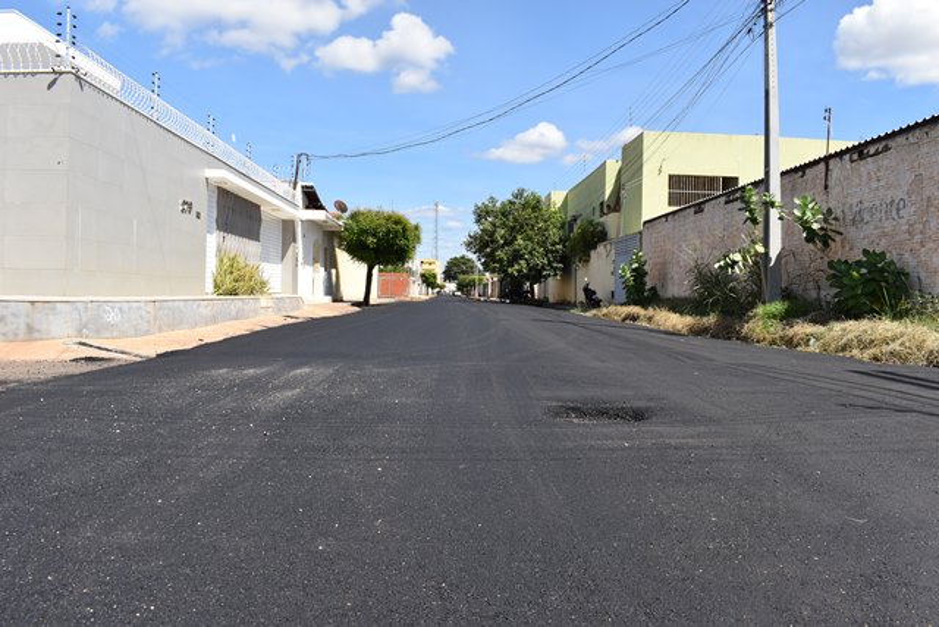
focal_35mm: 27
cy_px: 314
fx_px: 704
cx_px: 470
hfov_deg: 67.4
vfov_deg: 48.0
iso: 200
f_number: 9
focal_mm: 18
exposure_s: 1/320
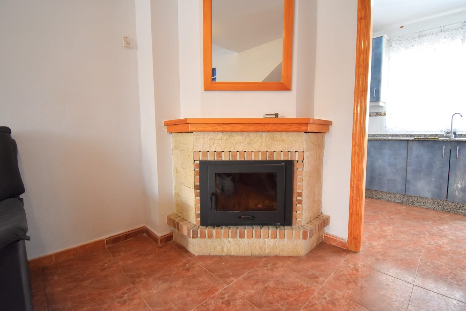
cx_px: 233
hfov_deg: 100.4
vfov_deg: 77.3
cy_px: 156
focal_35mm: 15
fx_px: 194
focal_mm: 10
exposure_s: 1/60
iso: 800
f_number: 4.5
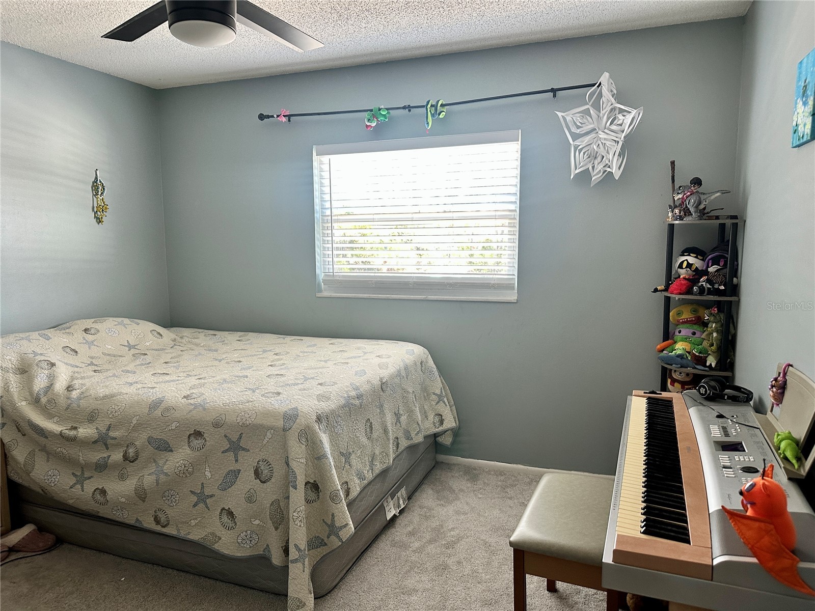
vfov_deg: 56.8
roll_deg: +0.5
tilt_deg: -6.1
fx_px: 565
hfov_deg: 71.6
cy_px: 306
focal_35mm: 24
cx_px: 408
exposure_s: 1/60
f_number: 1.78
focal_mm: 6.86
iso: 200
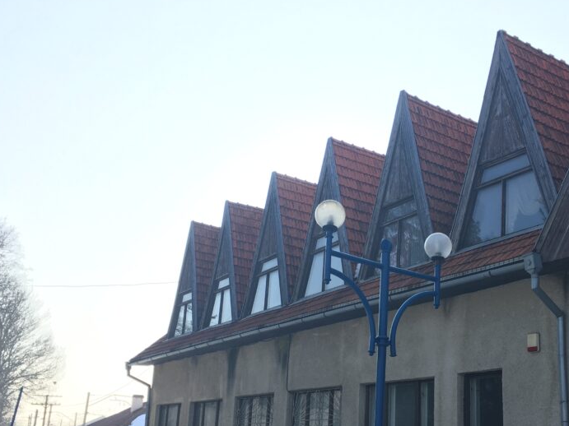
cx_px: 359
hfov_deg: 43.5
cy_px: 291
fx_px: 707
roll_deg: -2.7
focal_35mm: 43
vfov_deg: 33.2
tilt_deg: +14.2
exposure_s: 1/610
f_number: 2.2
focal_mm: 4.15
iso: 25
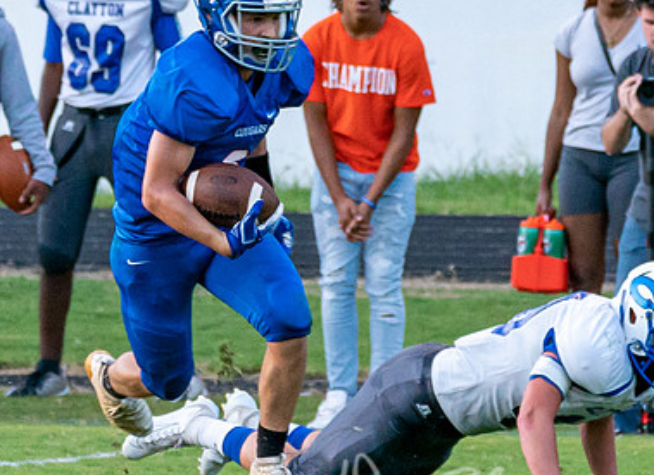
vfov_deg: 1.8
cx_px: 458
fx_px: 15387
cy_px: 231
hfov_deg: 2.4
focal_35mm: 824
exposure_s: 1/1000
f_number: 5.6
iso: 2000
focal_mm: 190
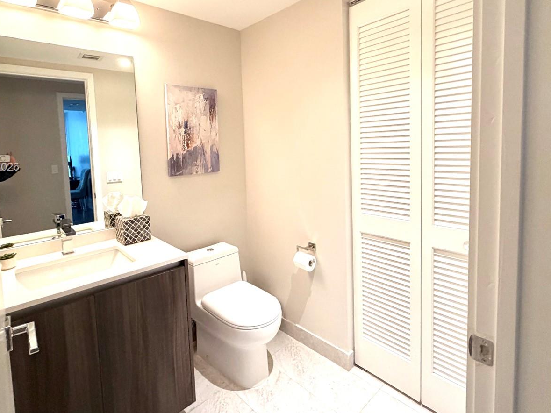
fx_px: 302
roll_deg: +2.3
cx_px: 248
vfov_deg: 68.1
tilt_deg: -4.4
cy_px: 168
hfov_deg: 84.4
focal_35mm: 19
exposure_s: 1/120
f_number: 2.2
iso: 320
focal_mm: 2.22
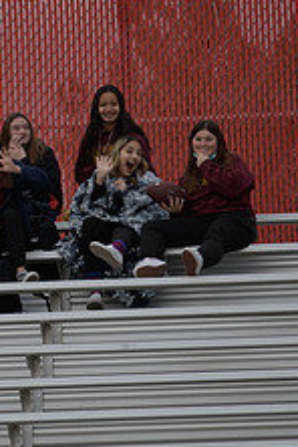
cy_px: 194
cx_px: 32
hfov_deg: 2.6
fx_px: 6481
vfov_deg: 4.0
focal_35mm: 522
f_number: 2.8
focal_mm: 200
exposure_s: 1/200
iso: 360
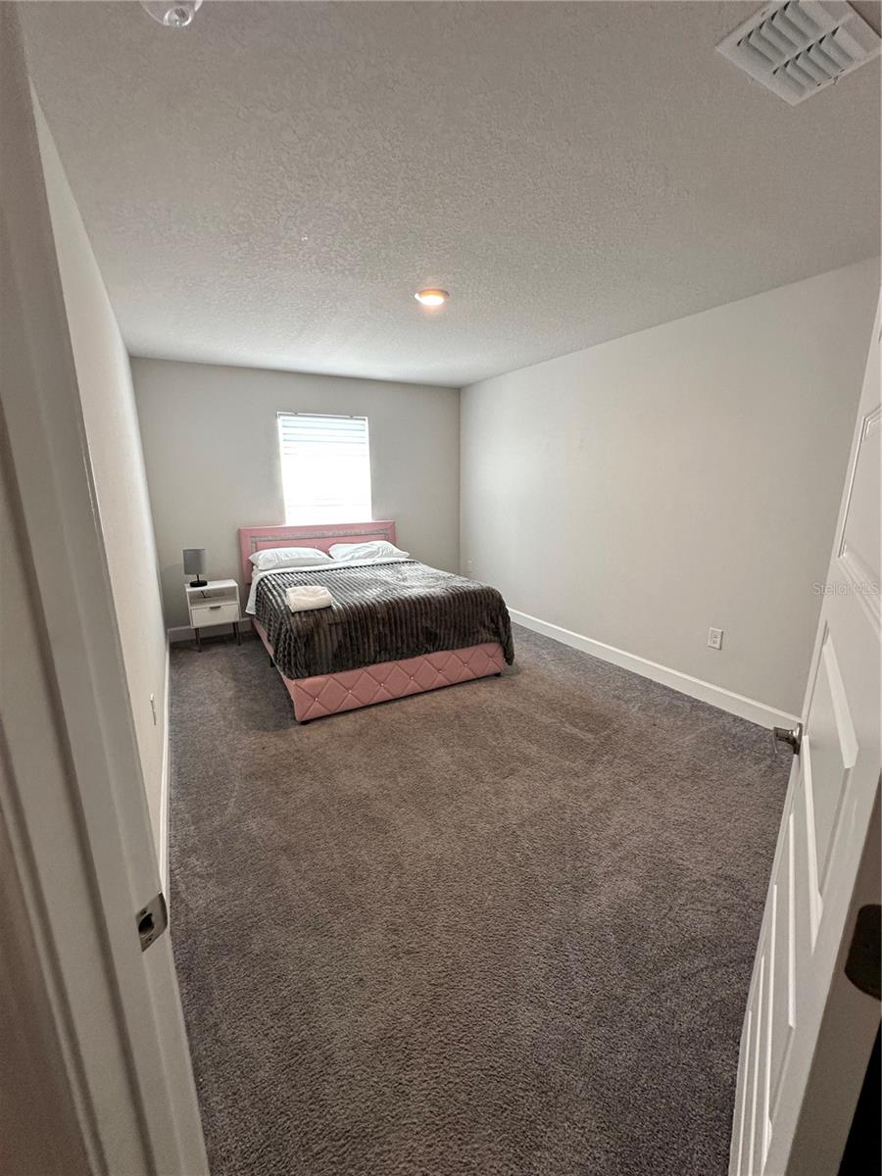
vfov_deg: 102.1
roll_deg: +0.5
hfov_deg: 85.7
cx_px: 441
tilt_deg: -14.0
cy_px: 588
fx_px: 476
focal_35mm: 14
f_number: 2.2
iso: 200
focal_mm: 2.22
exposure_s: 1/120
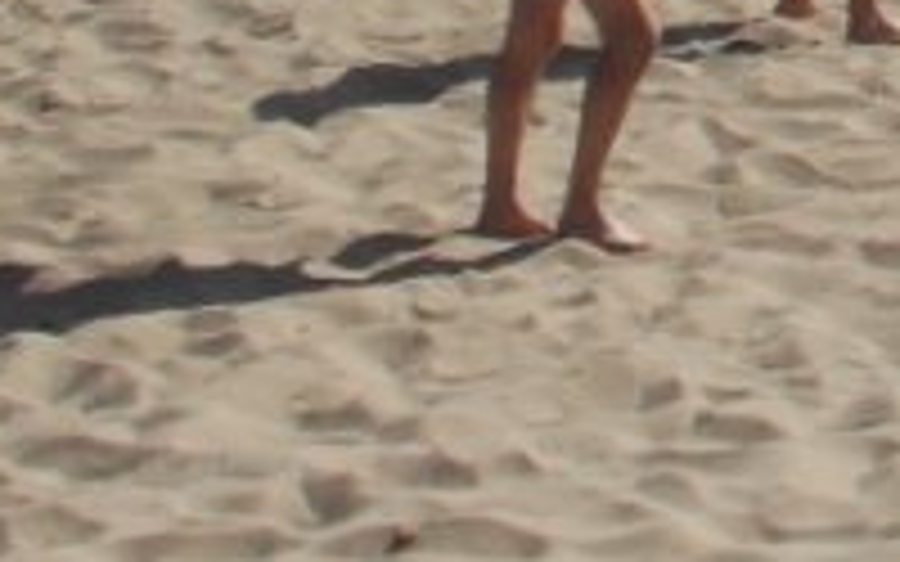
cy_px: -611
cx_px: 1732
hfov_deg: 10.7
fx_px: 4415
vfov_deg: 7.0
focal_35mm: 180
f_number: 10.9
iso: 80
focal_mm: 6.1
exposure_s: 1/160
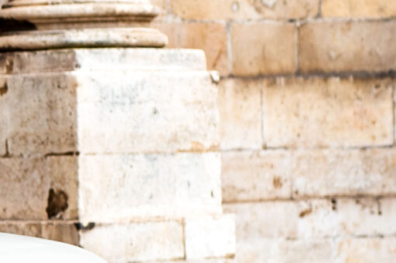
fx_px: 2749
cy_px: 357
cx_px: -439
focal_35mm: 250
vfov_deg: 5.5
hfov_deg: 7.8
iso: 100
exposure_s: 1/400
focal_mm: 50
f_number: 3.2
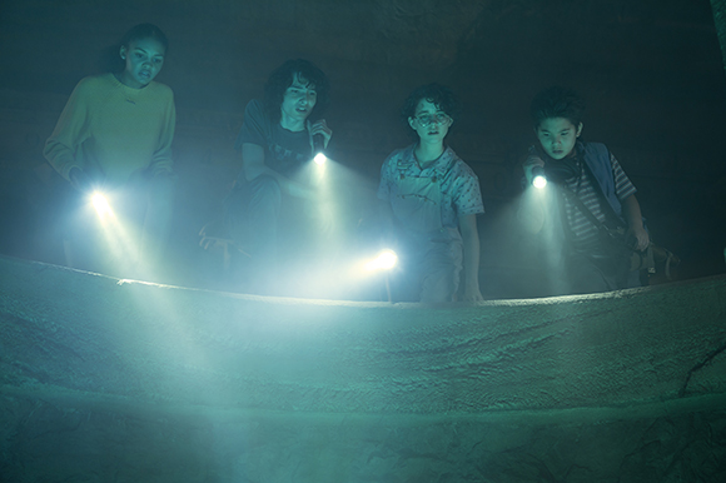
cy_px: 242
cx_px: 363
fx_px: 907
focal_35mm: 45
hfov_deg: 43.6
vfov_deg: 29.8
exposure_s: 1/125
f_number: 4
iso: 1600
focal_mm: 45
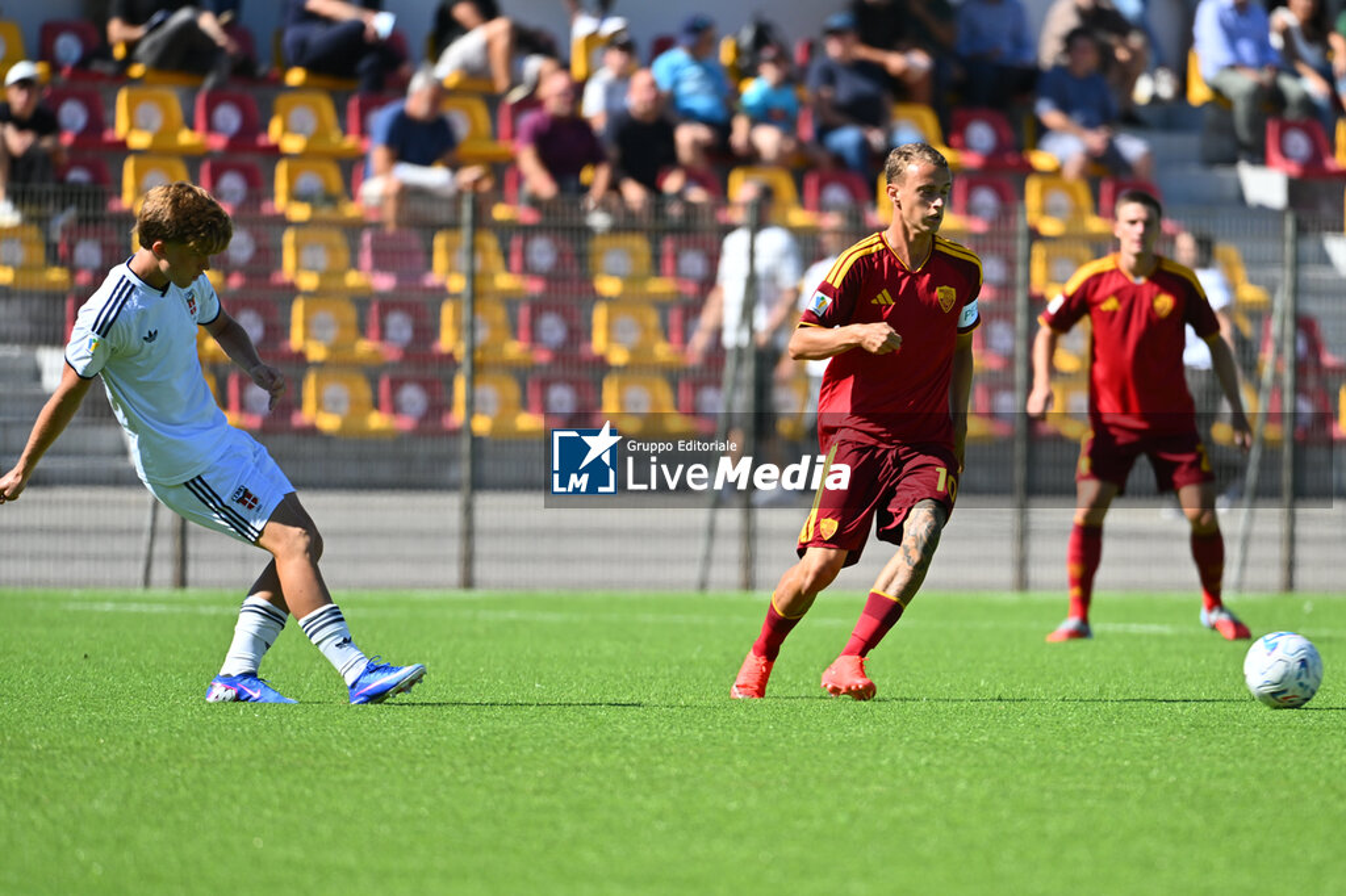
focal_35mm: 400
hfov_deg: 5.2
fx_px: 14950
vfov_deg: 3.4
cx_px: 673
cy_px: 448
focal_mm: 400
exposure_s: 1/2000
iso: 320
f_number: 4.5
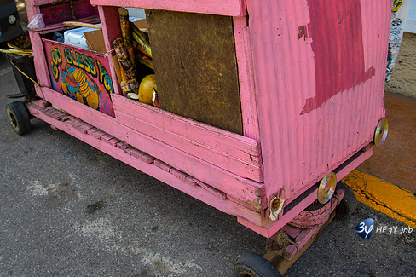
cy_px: 93
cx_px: 158
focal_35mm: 36
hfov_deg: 52.6
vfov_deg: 36.5
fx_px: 416
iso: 100
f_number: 4.5
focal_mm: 24
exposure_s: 1/125
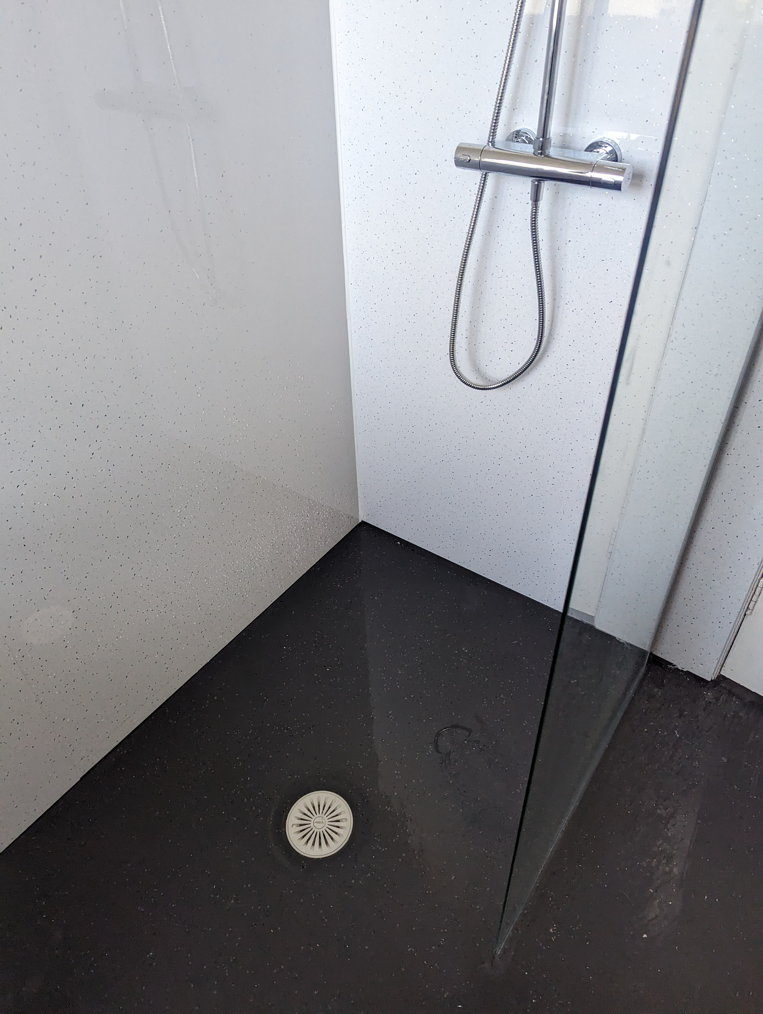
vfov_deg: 71.5
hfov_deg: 56.9
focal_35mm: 24
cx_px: 382
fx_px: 704
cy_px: 507
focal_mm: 6.81
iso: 967
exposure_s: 1/654
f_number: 1.85
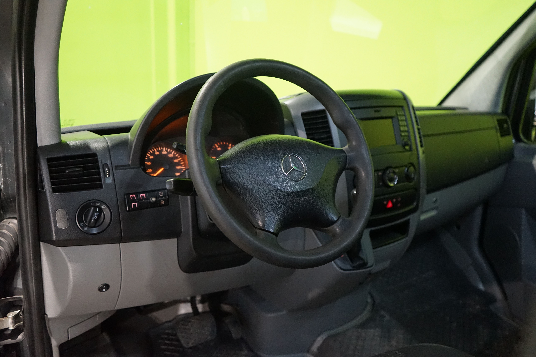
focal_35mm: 30
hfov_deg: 61.9
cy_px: 178
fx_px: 447
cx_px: 268
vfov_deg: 43.6
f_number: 3.5
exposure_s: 1/100
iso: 6400
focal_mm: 30
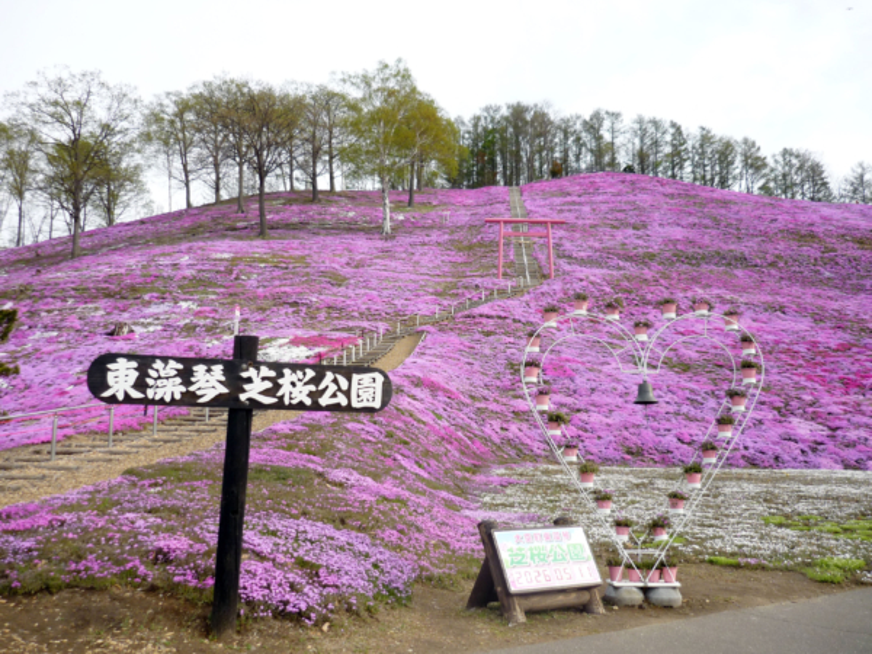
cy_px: 327
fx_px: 831
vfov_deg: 42.9
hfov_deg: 55.4
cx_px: 436
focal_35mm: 33
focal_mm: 5.5
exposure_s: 1/500
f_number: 2.8
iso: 100
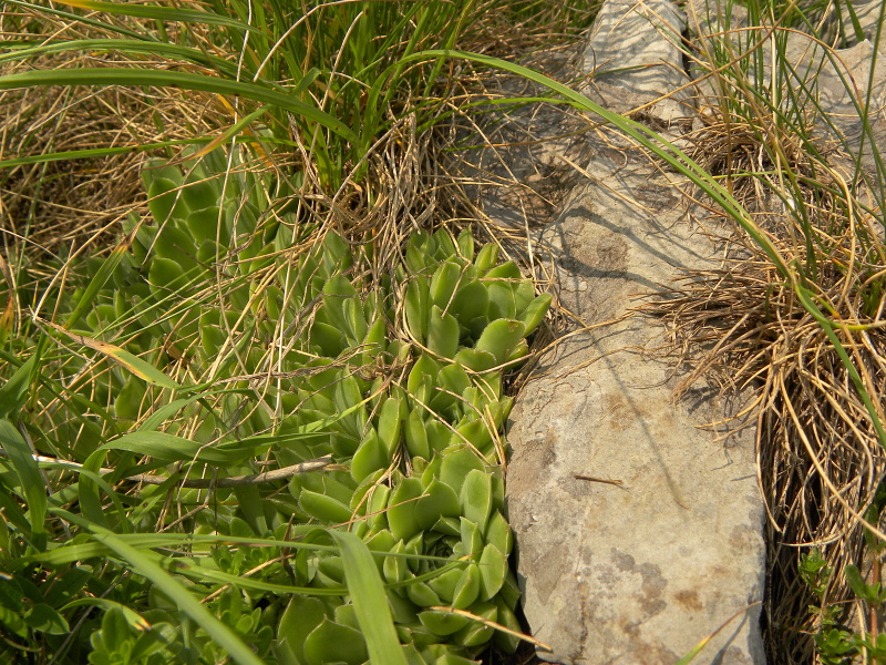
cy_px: 332
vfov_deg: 42.9
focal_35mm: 33
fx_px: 845
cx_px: 443
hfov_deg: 55.4
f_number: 4.5
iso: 100
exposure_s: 1/500
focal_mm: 5.9
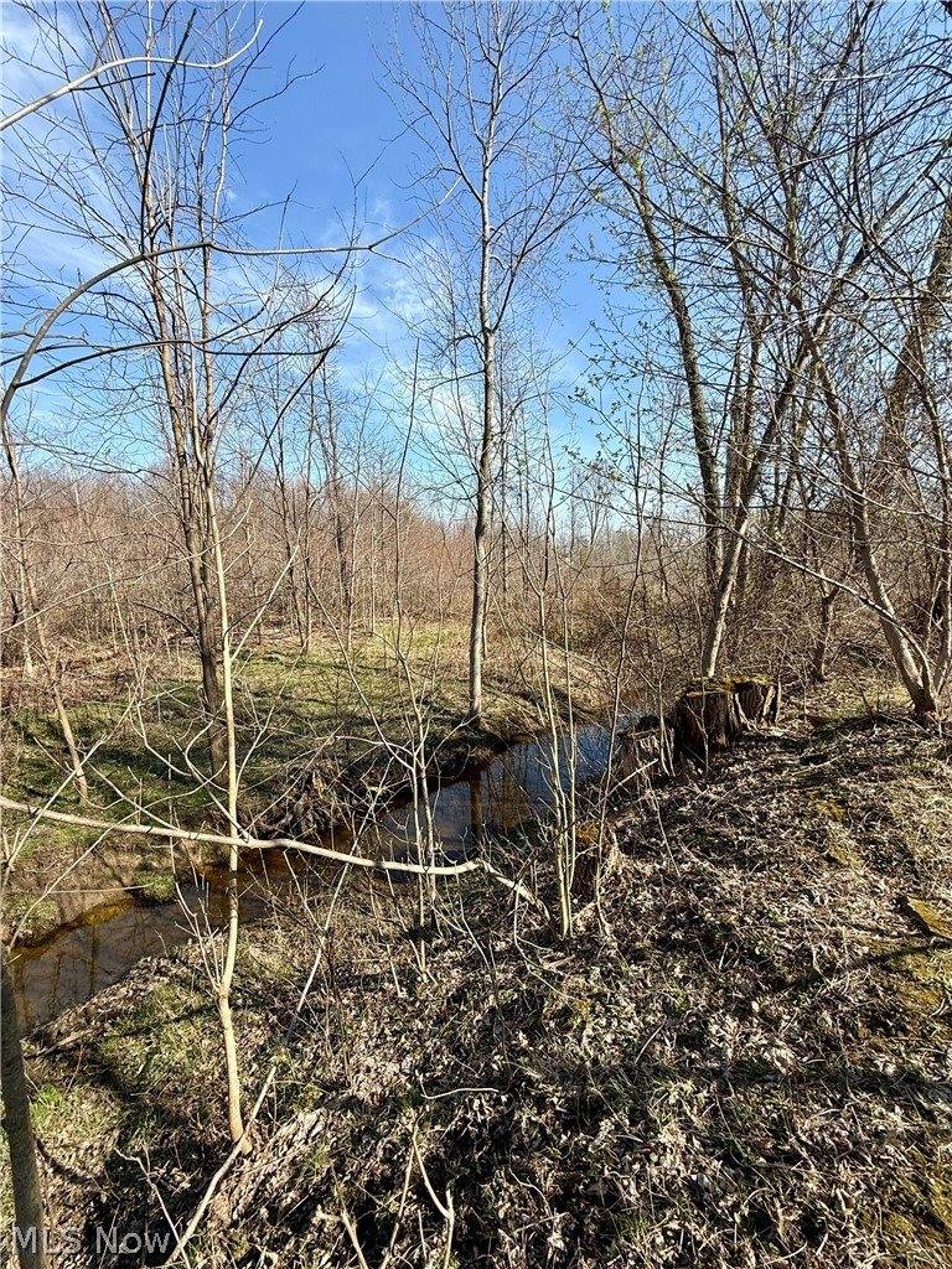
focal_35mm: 14
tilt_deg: -8.7
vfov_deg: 102.1
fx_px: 513
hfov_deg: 85.7
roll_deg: -0.2
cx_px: 476
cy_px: 634
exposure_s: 1/1145
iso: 50
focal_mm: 2.22
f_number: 2.2
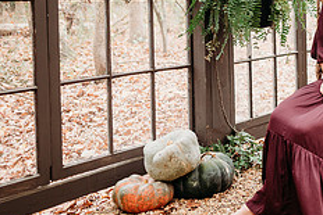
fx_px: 539
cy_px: 26
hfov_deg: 30.4
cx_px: 342
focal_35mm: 60
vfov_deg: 22.2
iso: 320
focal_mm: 24
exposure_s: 1/200
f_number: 2.2
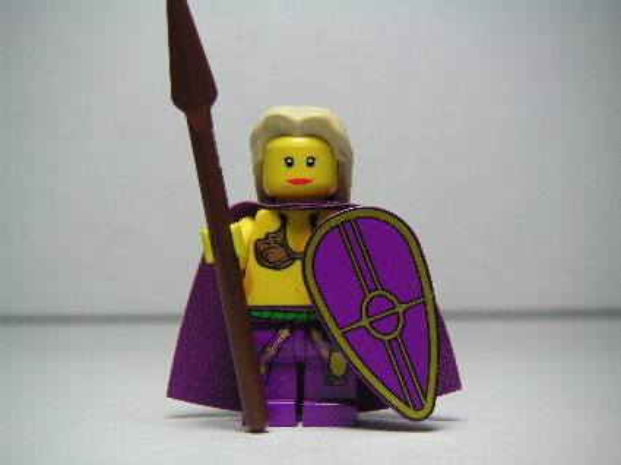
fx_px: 1255
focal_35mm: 70
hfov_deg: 27.8
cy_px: 232
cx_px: 310
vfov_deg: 21.0
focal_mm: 10.9
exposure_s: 1/90
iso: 50
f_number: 3.1
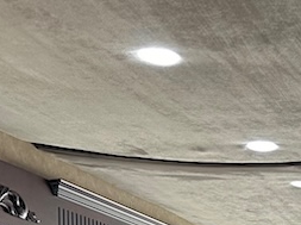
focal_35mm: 95
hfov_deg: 18.9
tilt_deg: -2.2
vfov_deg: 13.9
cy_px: 399
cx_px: 412
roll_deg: +0.5
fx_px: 825
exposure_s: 1/62
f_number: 1.78
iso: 100
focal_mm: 6.86
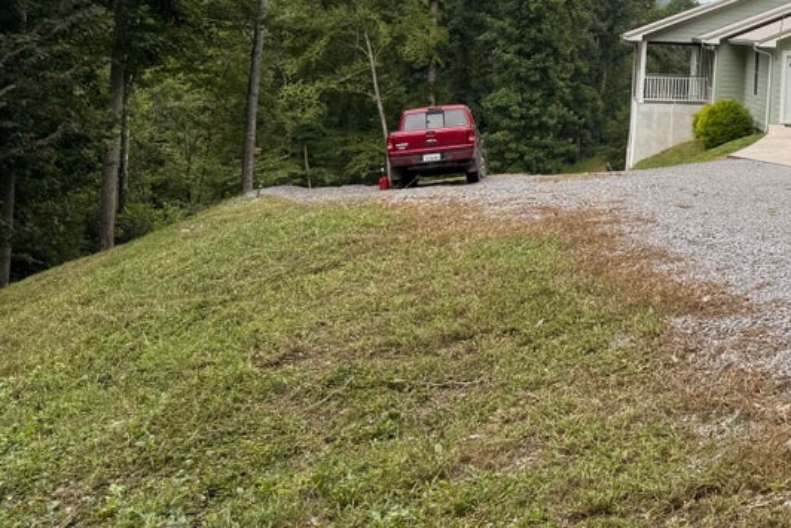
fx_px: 1407
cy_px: -45
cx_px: 888
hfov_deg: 28.3
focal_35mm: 64
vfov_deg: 20.3
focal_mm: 6.76
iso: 80
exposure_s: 1/2445
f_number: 1.78
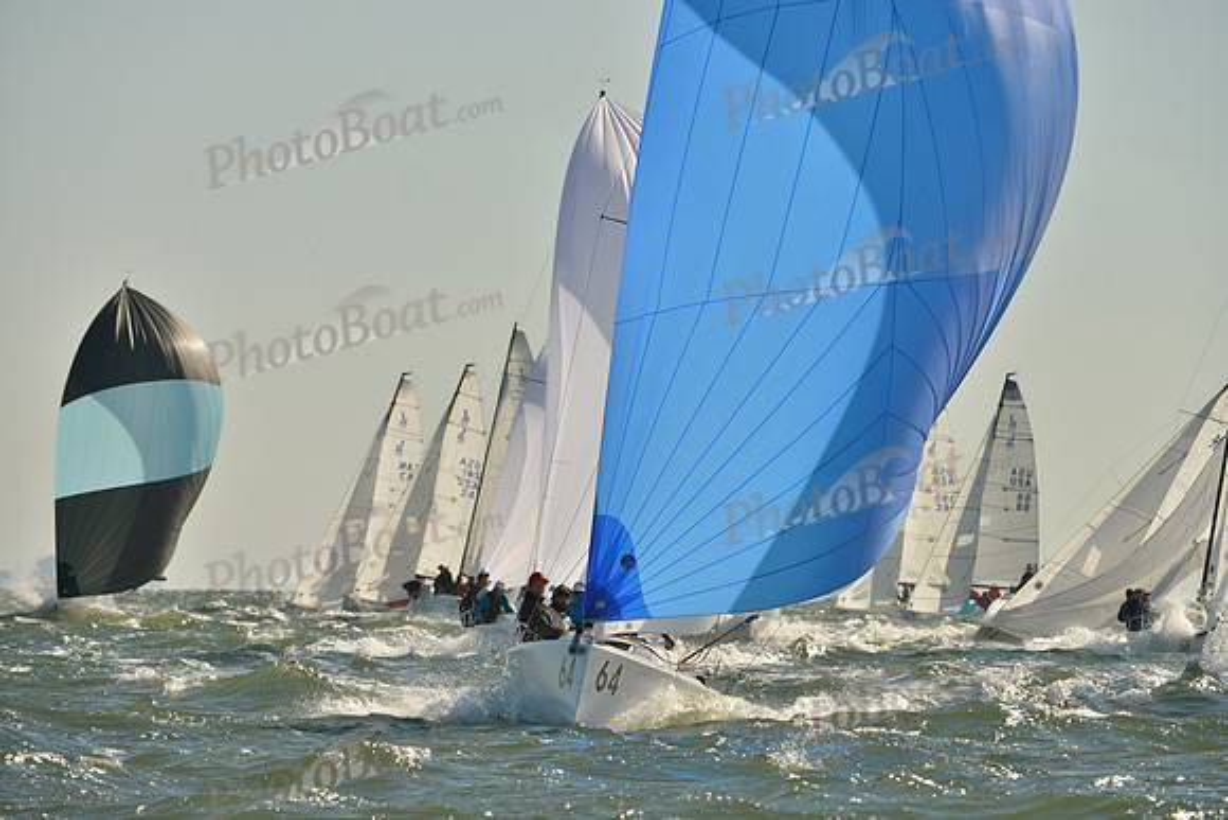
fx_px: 10576
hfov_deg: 6.6
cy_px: 410
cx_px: 614
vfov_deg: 4.4
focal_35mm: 310
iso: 280
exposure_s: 1/1250
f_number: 9
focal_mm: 310
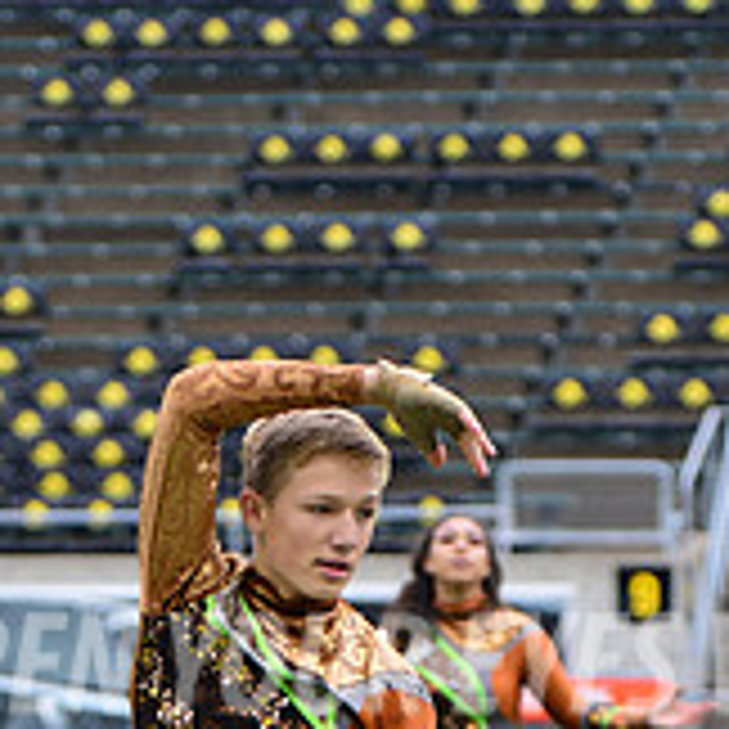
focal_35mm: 295
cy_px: 994
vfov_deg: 5.9
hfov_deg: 5.9
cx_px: 486
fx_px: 7029
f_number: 4.5
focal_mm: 125
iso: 640
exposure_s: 1/500
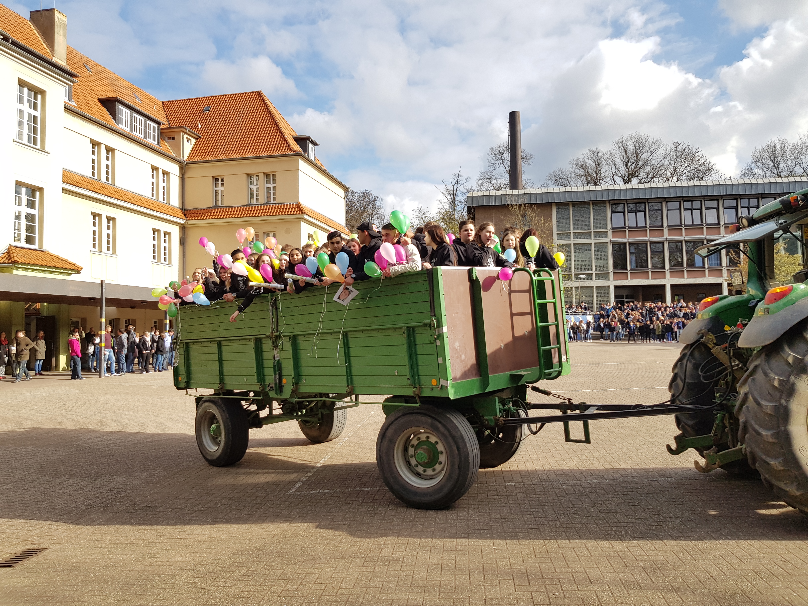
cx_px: 404
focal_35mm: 26
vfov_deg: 53.1
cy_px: 303
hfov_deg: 67.3
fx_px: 607
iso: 40
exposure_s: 1/1960
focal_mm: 4.2
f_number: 1.7
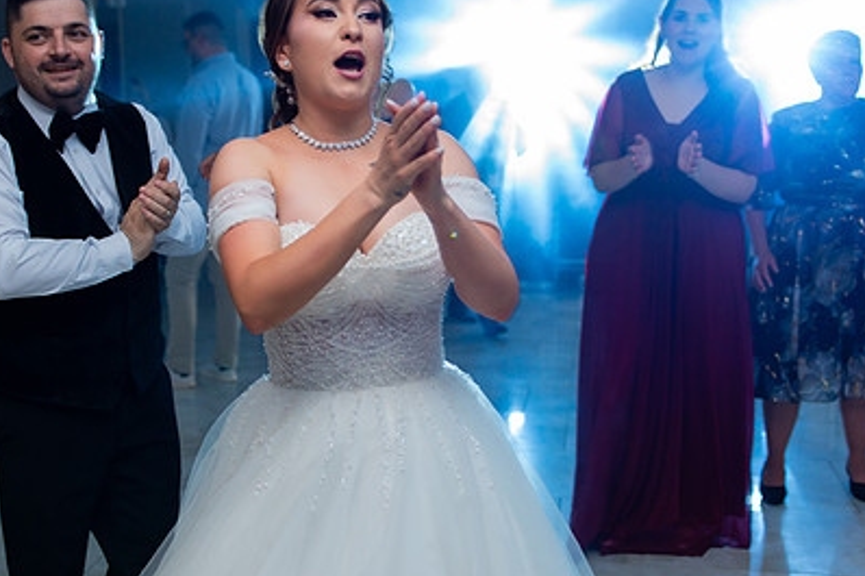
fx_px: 1225
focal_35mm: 51
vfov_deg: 26.5
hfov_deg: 38.7
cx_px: 341
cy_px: 308
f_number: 3.2
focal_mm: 35
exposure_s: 1/200
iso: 1250
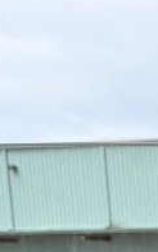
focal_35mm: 186
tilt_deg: -9.3
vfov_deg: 9.7
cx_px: 659
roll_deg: +1.8
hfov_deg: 5.9
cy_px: 651
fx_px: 1282
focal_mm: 6.76
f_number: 1.78
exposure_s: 1/1618
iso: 80
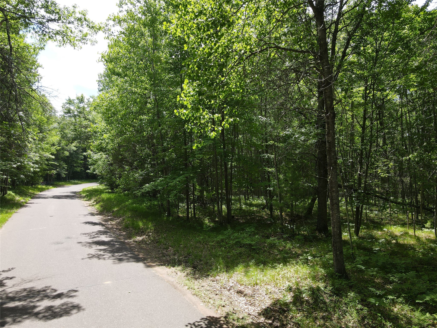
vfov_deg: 56.8
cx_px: 218
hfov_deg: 71.6
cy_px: 164
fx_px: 303
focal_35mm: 24
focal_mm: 4.5
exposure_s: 1/200
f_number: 2.8
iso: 100
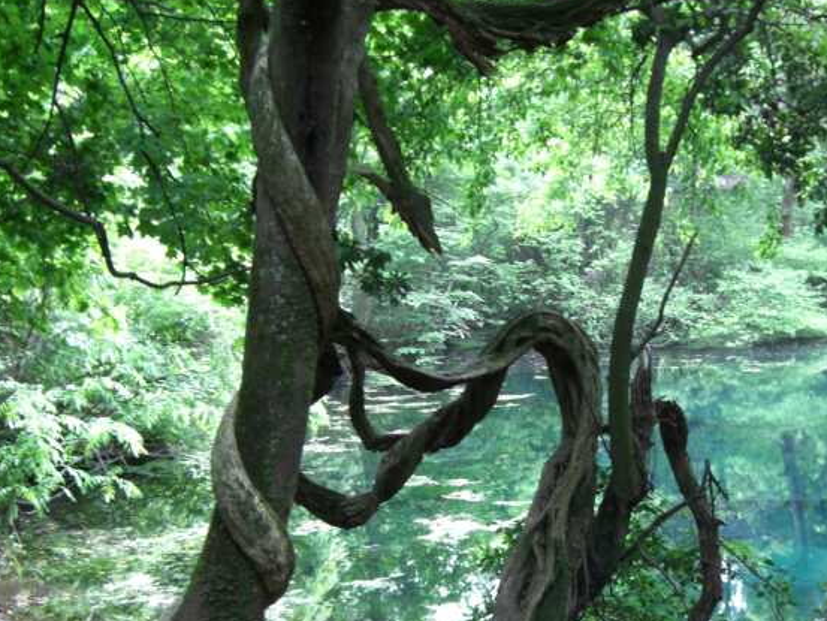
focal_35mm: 55
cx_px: 568
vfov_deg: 26.4
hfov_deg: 34.5
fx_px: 1314
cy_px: 432
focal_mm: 6.2
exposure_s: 1/20
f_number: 2.7
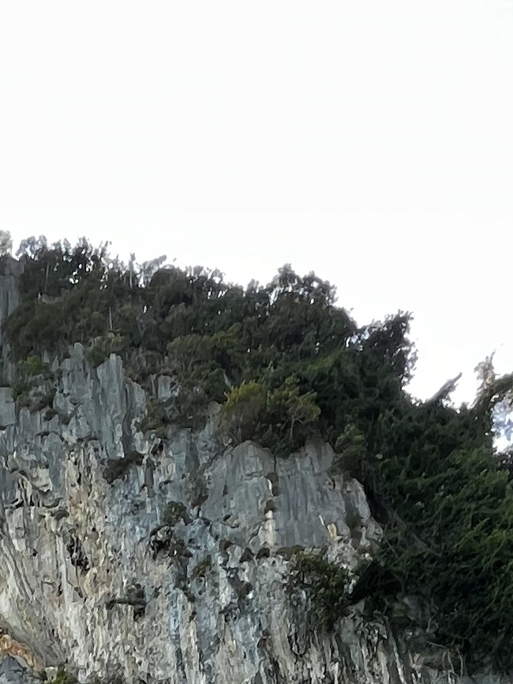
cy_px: 1471
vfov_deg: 17.6
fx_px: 1186
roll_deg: -1.3
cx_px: -92
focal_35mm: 60
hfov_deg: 22.6
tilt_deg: +23.0
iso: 32
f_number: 1.8
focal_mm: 1.57
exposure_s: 1/232
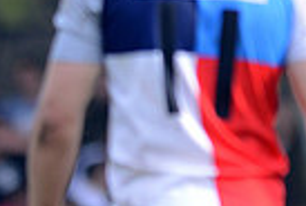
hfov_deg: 1.2
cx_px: 496
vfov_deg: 0.8
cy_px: -225
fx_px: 15129
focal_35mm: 1776
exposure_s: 1/800
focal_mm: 420
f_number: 4
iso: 560
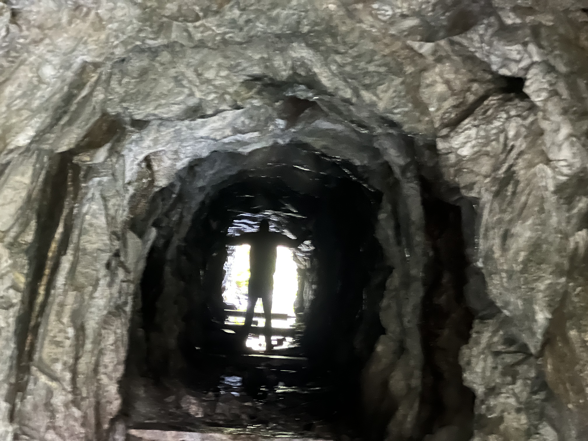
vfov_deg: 19.1
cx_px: 294
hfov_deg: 25.3
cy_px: 220
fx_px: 1308
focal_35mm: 77
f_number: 2.8
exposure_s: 1/4
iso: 1250
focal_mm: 9
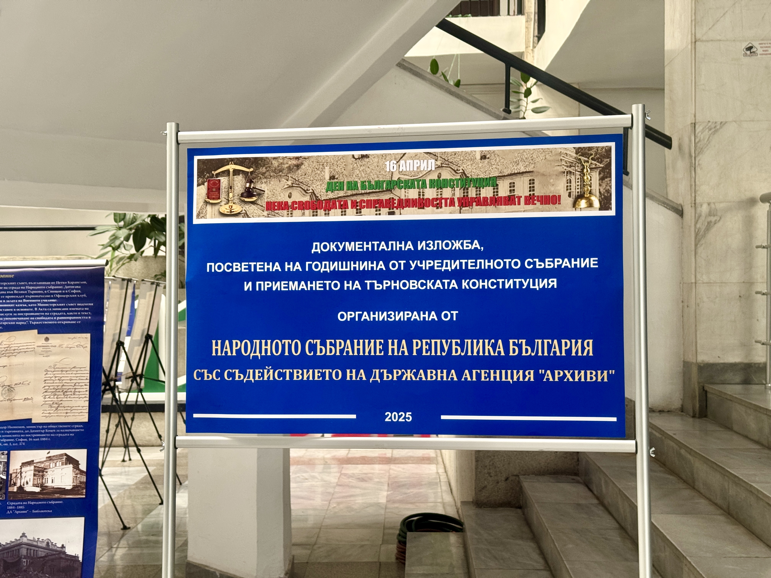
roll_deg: +1.0
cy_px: 289
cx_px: 386
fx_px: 1069
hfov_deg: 39.7
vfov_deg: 30.3
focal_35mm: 48
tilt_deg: -0.3
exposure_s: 1/60
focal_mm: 6.76
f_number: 1.78
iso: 160
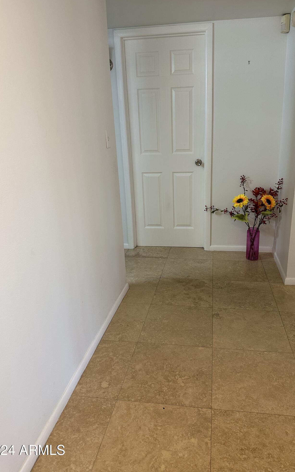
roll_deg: +1.2
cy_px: 231
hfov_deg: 47.5
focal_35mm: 26
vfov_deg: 70.4
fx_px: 334
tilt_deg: -17.5
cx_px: 165
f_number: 1.78
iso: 160
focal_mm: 6.86
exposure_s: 1/60
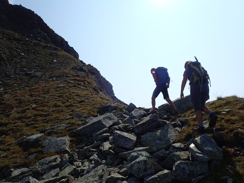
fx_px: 176
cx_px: 122
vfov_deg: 54.9
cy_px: 92
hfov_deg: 69.4
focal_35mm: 25
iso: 200
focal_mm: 4.5
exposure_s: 1/800
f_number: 8
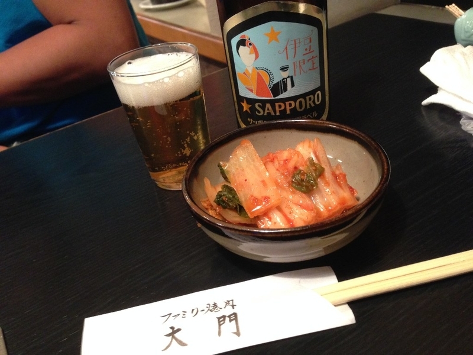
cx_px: 236
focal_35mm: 33
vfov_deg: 42.9
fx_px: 451
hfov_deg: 55.4
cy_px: 178
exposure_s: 1/20
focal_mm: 4.12
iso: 400
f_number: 2.4
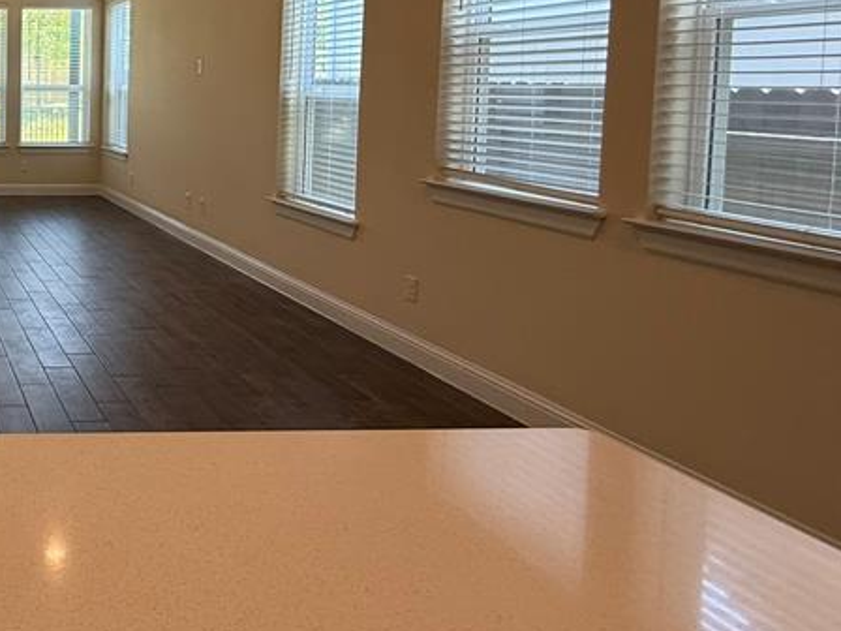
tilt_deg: -3.3
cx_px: -84
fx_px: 777
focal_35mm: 32
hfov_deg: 43.8
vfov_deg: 42.3
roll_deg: -0.2
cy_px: 130
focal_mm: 2.22
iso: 125
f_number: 2.2
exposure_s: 1/120
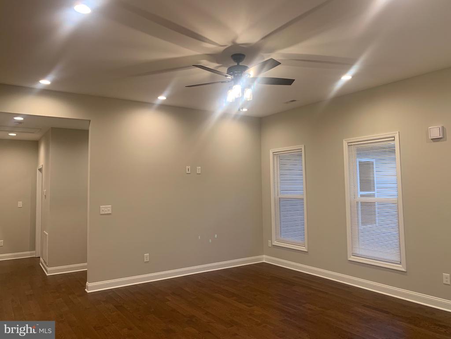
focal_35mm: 26
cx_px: 226
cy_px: 170
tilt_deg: +2.9
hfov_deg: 67.3
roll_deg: +1.6
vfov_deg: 53.1
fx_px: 339
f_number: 1.8
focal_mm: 4.25
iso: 100
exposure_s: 1/60
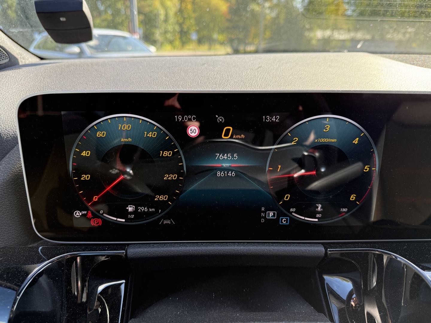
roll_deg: -1.2
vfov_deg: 56.8
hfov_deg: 71.6
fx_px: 299
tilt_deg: -21.5
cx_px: 216
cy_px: 162
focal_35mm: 24
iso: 100
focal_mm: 6.76
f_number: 1.78
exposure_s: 1/338
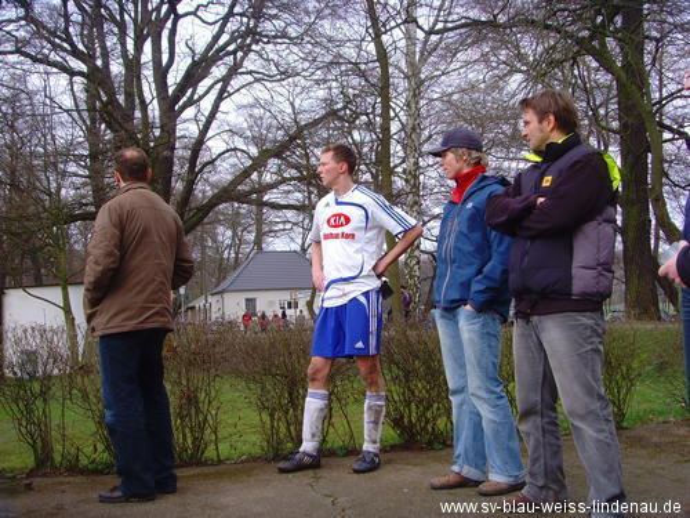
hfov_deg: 47.9
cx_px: 345
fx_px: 777
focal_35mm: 39
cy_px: 259
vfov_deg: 36.8
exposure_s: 1/180
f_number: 3.5
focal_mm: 6.6
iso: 80
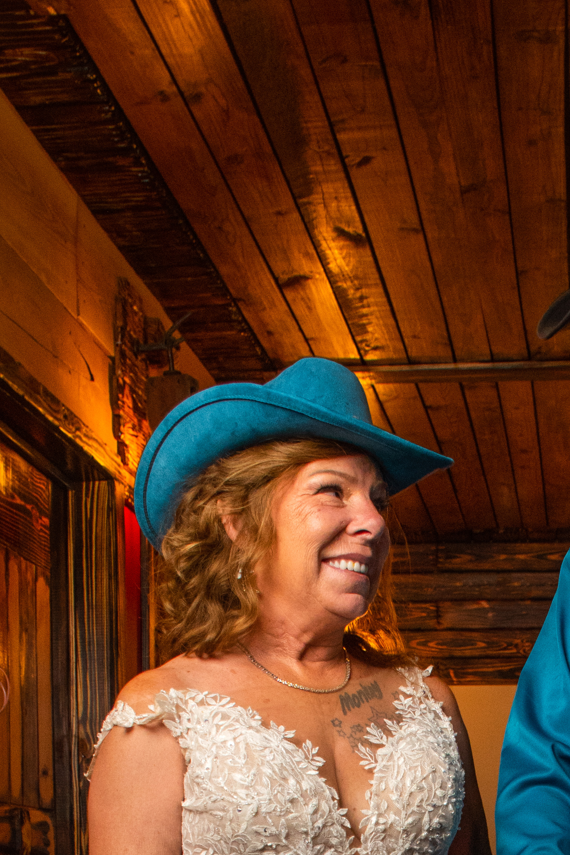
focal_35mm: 67
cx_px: 492
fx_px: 1591
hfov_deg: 20.0
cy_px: 1016
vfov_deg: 26.8
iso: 1000
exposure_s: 1/60
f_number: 5.6
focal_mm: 18
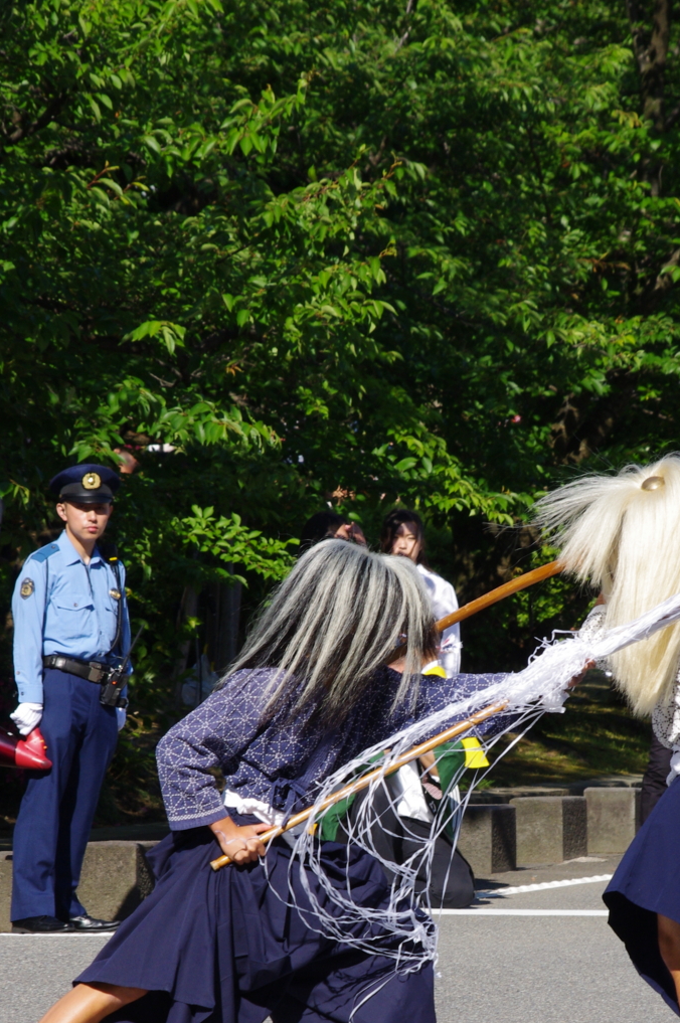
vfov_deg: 5.8
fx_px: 10050
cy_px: 737
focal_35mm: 354
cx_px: 496
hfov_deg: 3.9
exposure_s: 1/400
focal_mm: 150
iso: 400
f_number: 13
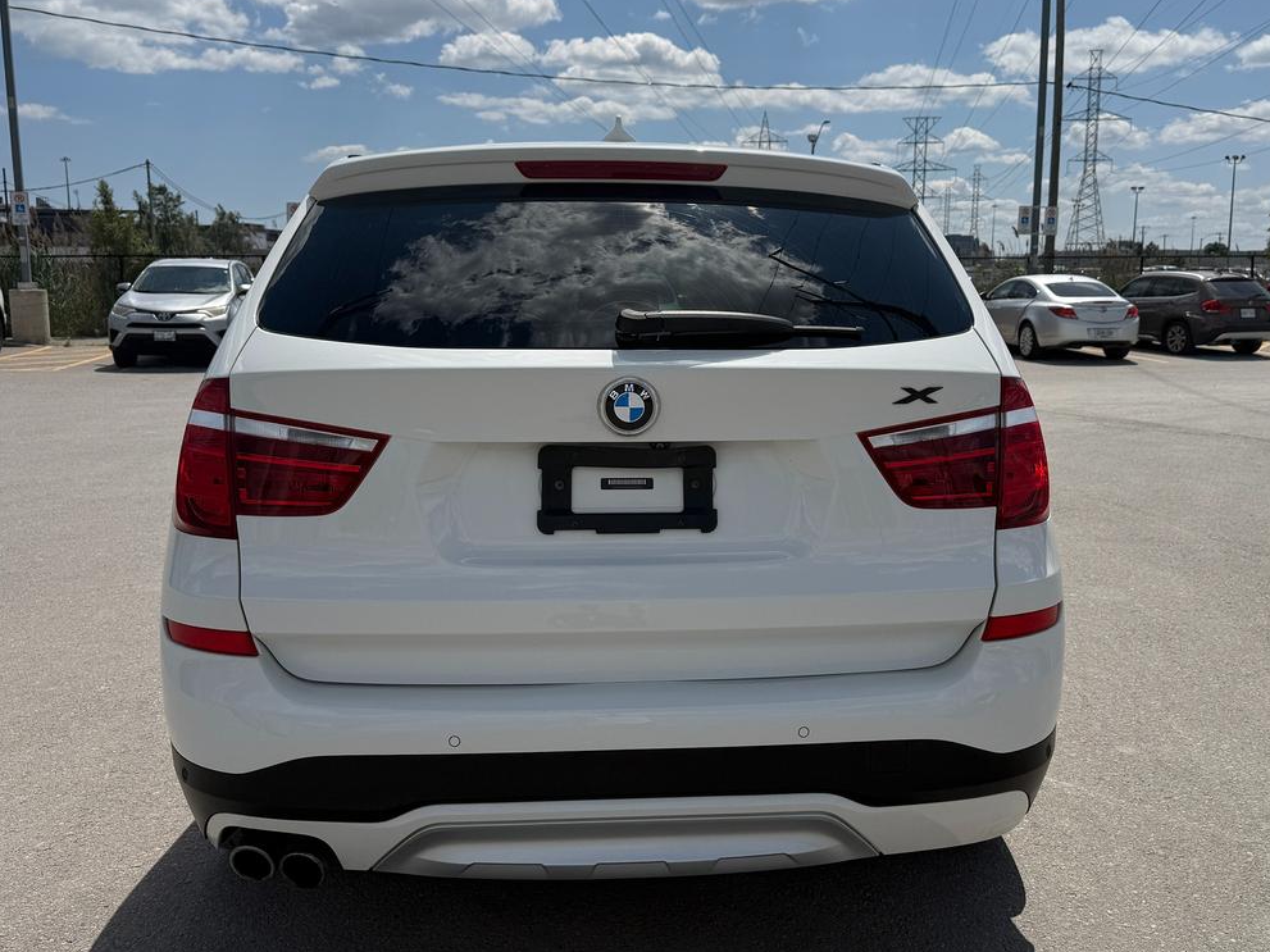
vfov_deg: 45.4
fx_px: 1137
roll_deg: -0.6
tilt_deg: -8.6
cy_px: 443
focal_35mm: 31
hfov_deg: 58.3
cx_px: 687
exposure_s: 1/10309
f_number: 1.78
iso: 80
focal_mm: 6.76
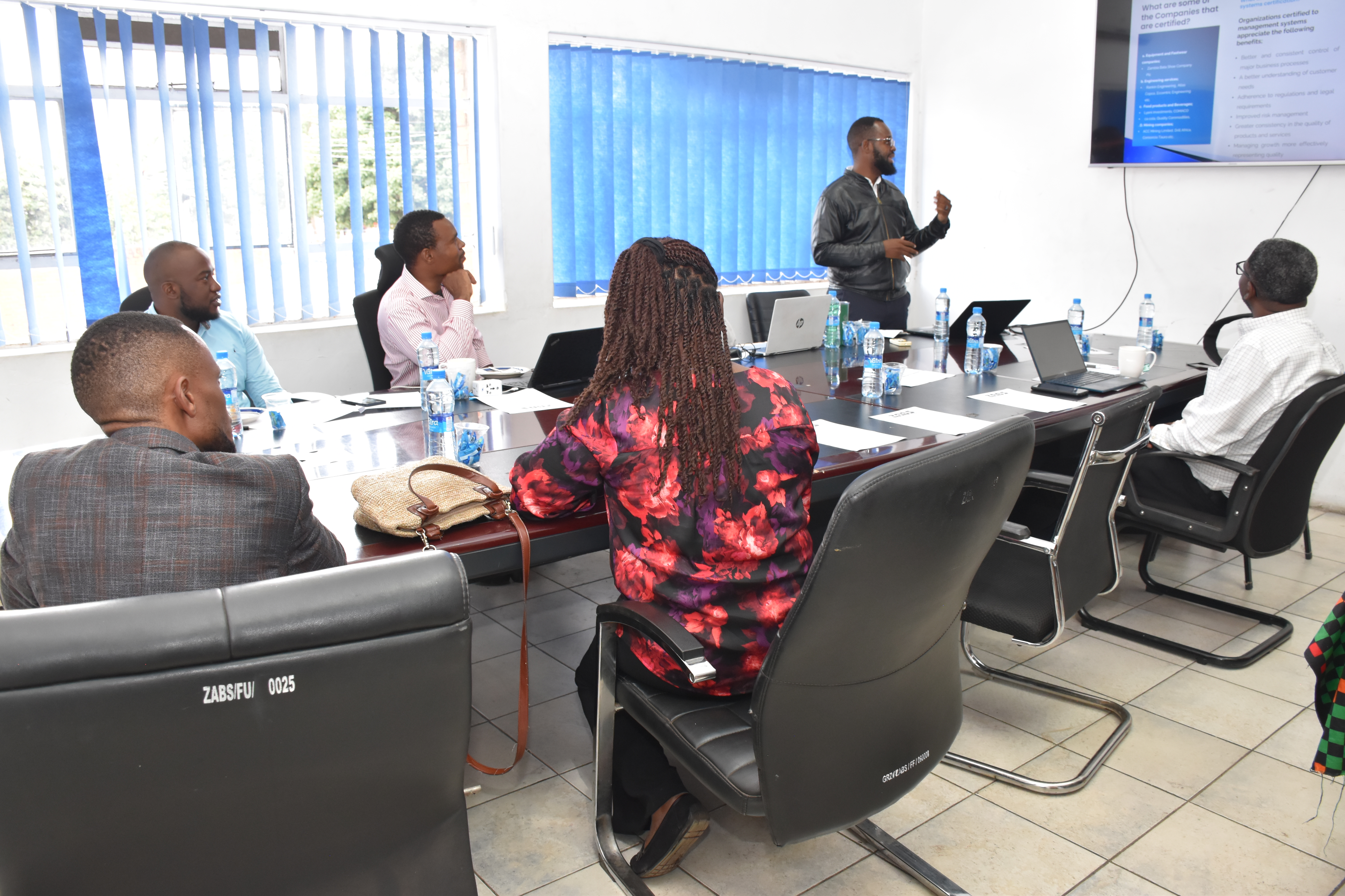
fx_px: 1009
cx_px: 672
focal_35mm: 27
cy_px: 448
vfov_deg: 47.9
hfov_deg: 67.4
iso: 800
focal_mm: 18
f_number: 5.6
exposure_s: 1/125
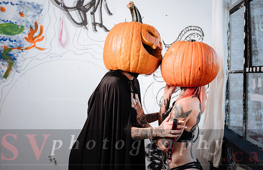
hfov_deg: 50.0
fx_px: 282
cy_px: 85
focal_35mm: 39
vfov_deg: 33.6
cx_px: 132
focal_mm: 45.7
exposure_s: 1/125
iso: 100
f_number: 4
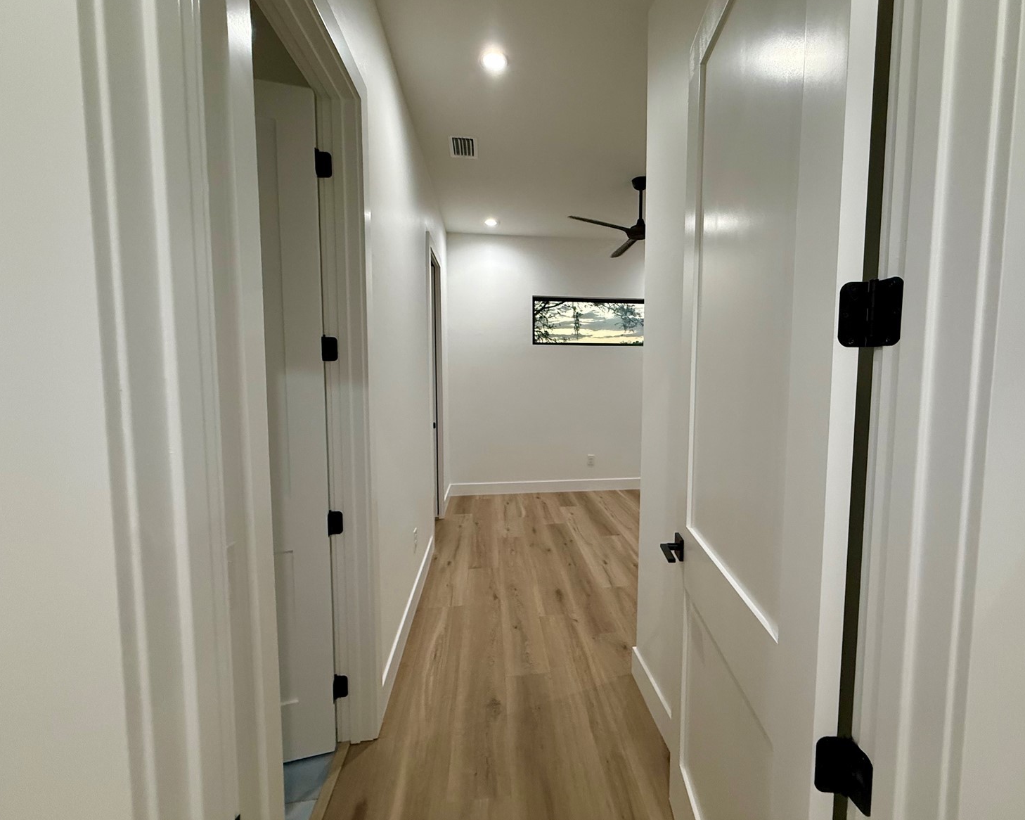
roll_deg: -0.5
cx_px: 560
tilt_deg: -4.3
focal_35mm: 15
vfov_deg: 84.0
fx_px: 455
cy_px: 403
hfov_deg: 96.5
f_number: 2.2
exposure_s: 1/120
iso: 320
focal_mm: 2.22
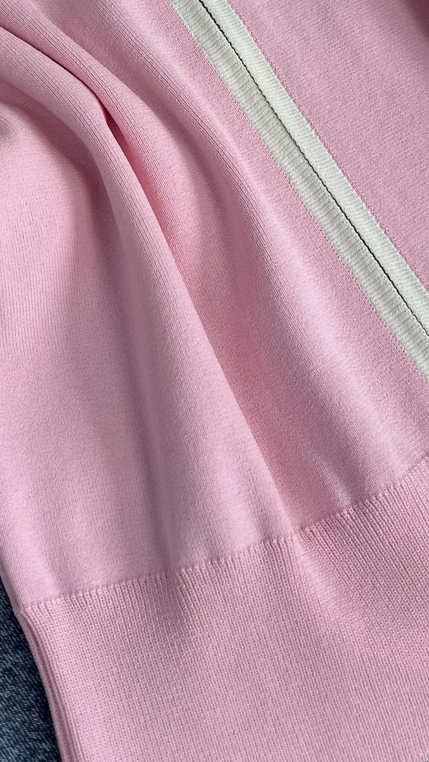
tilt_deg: -70.4
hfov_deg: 19.7
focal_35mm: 60
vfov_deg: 33.5
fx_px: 1214
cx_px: 62
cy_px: 110
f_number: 1.78
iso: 64
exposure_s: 1/230
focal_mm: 6.86
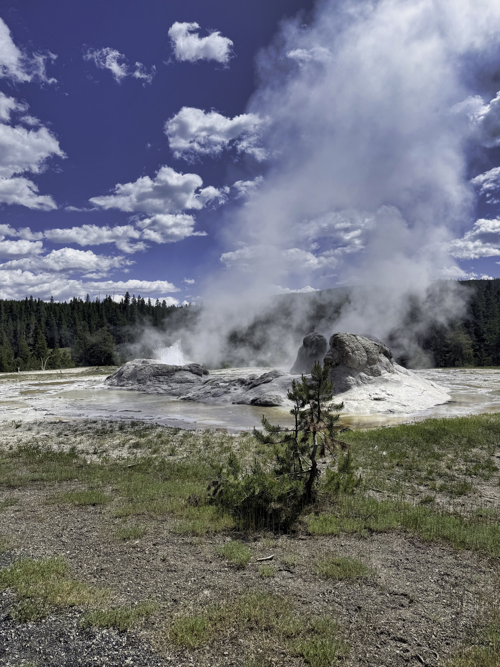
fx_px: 462
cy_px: 334
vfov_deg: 71.6
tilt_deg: +2.0
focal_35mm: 24
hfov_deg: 56.8
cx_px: 250
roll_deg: +1.5
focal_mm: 6.76
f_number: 1.78
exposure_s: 1/11905
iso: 80
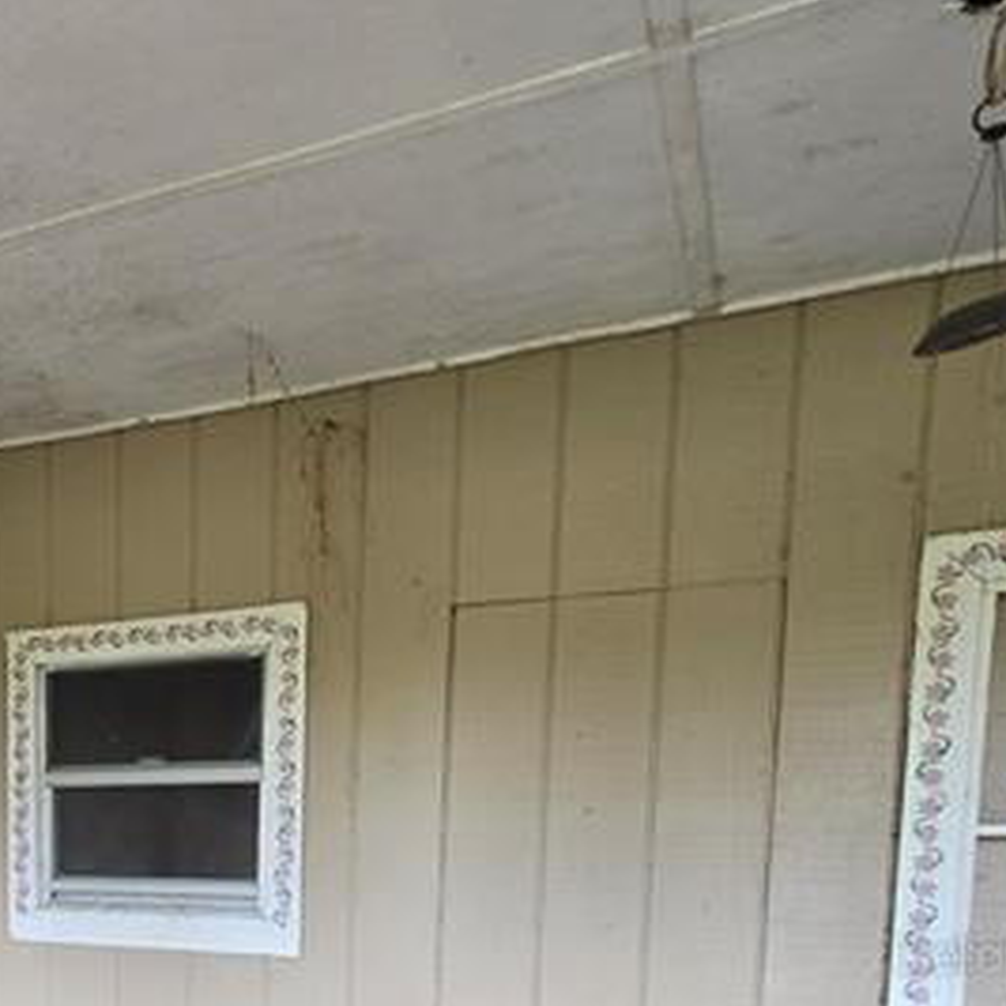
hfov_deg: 43.6
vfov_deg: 44.1
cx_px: 34
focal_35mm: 33
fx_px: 1085
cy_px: 953
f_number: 2.2
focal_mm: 2.2
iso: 160
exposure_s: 1/60
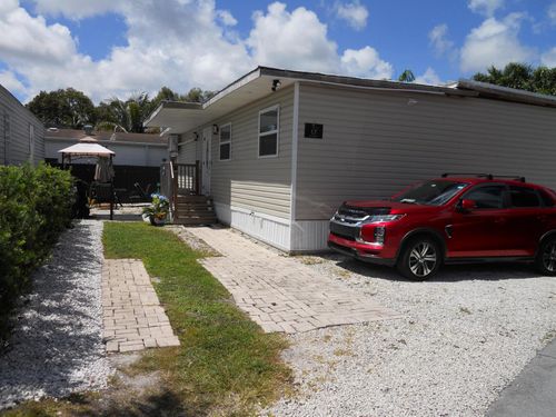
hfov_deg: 63.4
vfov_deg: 49.7
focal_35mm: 28
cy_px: 208
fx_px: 450
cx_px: 278
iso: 80
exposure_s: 1/640
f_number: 5.4
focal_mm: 5
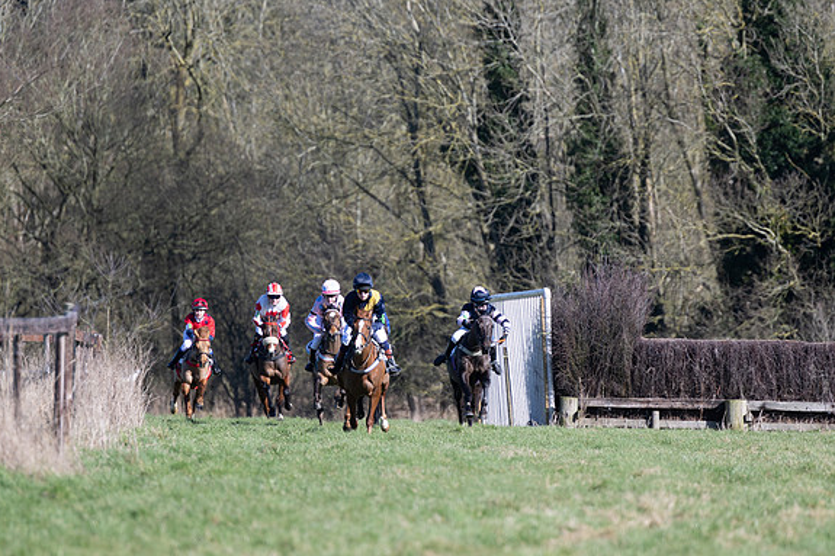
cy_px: 279
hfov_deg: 5.5
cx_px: 415
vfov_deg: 3.6
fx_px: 8764
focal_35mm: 378
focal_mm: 250
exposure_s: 1/1000
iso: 160
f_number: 4
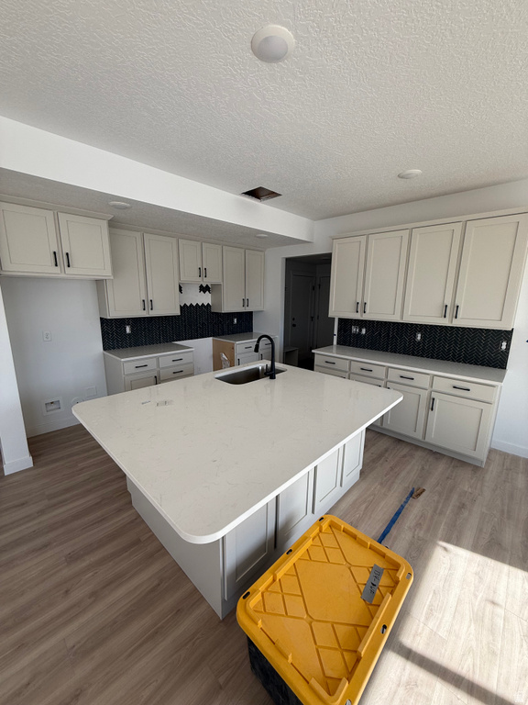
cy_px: 352
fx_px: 285
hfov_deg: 85.7
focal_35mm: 14
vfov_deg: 102.1
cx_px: 264
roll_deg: -1.3
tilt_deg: -10.9
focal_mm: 2.22
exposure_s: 1/256
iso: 50
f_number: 2.2
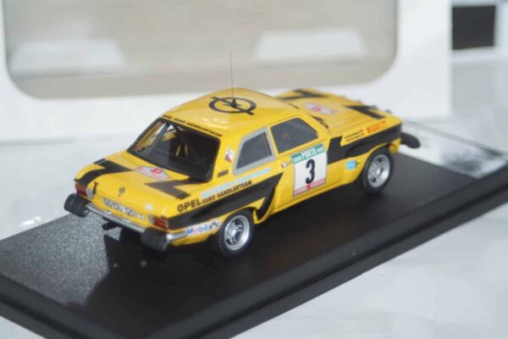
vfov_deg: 11.4
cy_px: 170
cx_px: 254
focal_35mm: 120
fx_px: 1693
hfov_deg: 17.1
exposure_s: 1/160
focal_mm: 80
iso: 500
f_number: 5.6
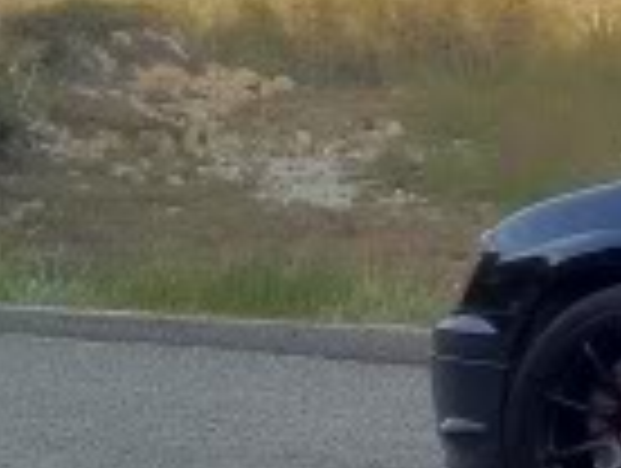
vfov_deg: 9.0
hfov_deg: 11.3
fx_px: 2911
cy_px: -202
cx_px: 1148
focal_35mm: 162
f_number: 2.4
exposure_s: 1/120
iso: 64
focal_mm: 4.3
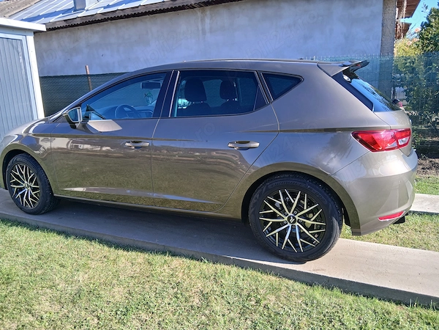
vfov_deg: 53.1
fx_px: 330
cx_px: 220
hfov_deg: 67.3
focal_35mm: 26
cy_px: 165
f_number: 1.8
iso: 20
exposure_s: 1/136
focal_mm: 3.98
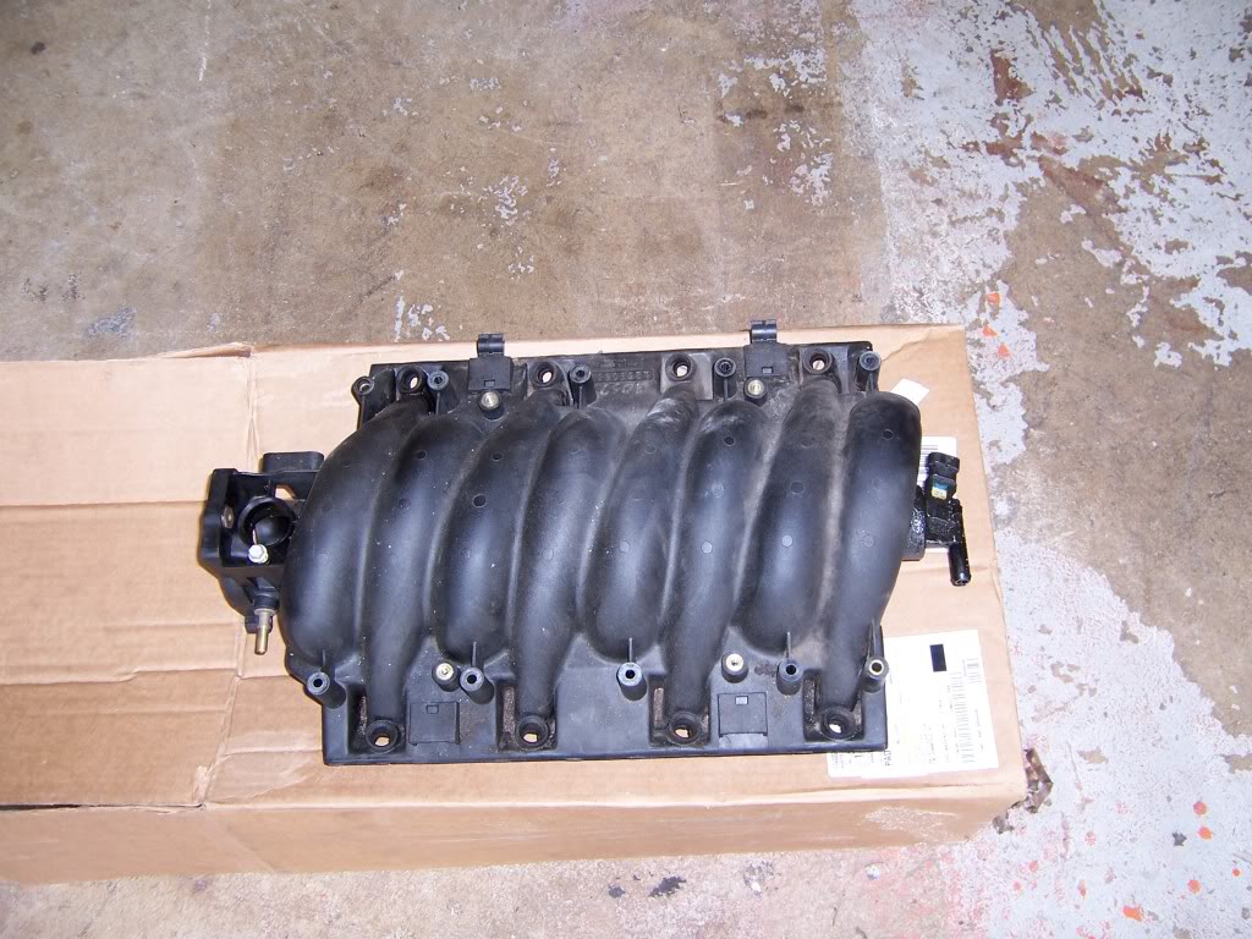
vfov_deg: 42.9
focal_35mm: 33
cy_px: 470
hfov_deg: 55.4
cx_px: 626
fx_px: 1194
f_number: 2.8
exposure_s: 1/60
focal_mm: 5.5
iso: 80
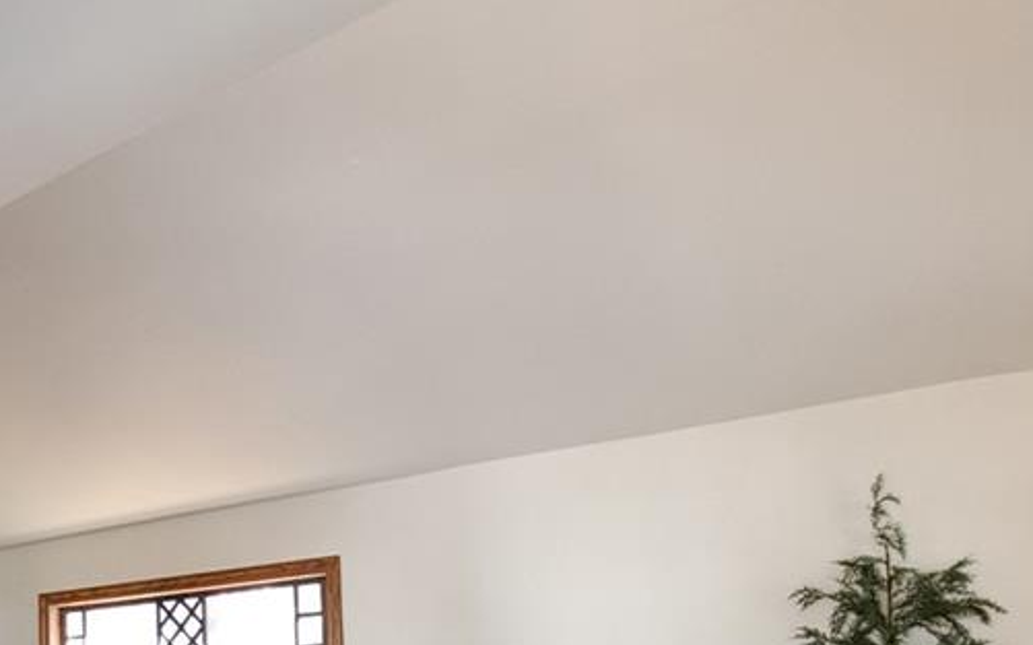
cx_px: 198
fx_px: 929
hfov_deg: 54.0
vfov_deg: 34.9
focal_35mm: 33
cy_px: 639
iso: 100
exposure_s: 1/40
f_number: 2.2
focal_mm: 1.74
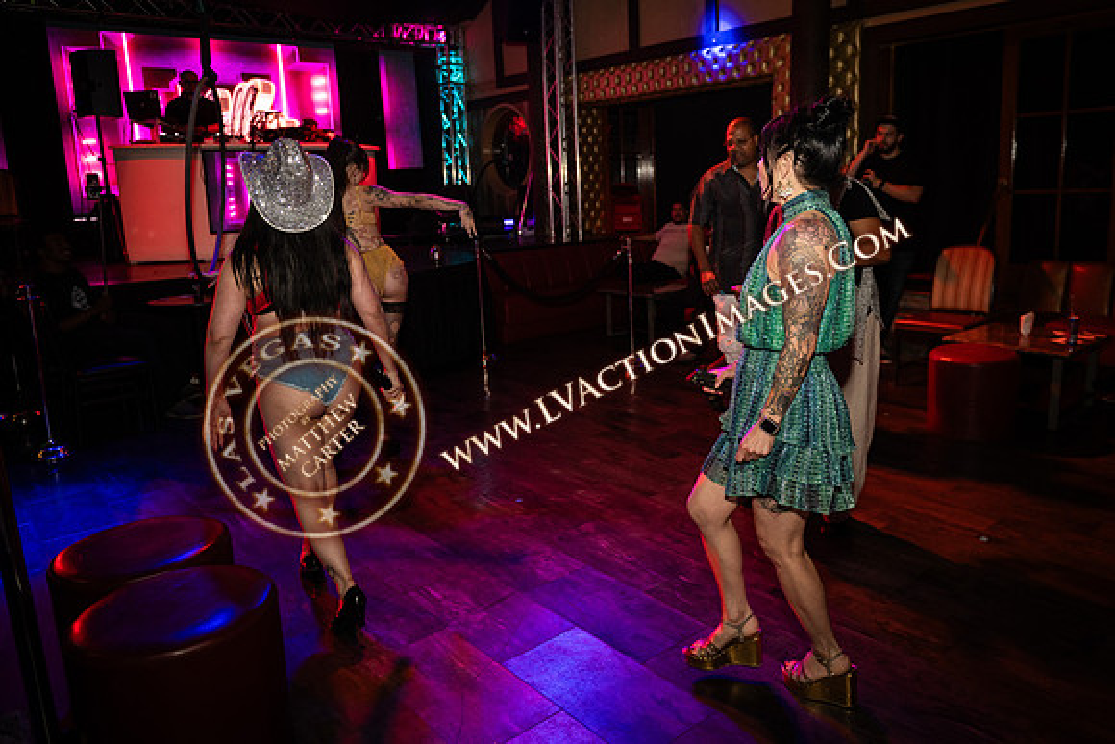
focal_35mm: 26
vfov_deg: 49.1
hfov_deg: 68.8
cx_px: 609
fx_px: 812
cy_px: 337
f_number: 2.8
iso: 1250
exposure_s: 1/160
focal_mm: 24
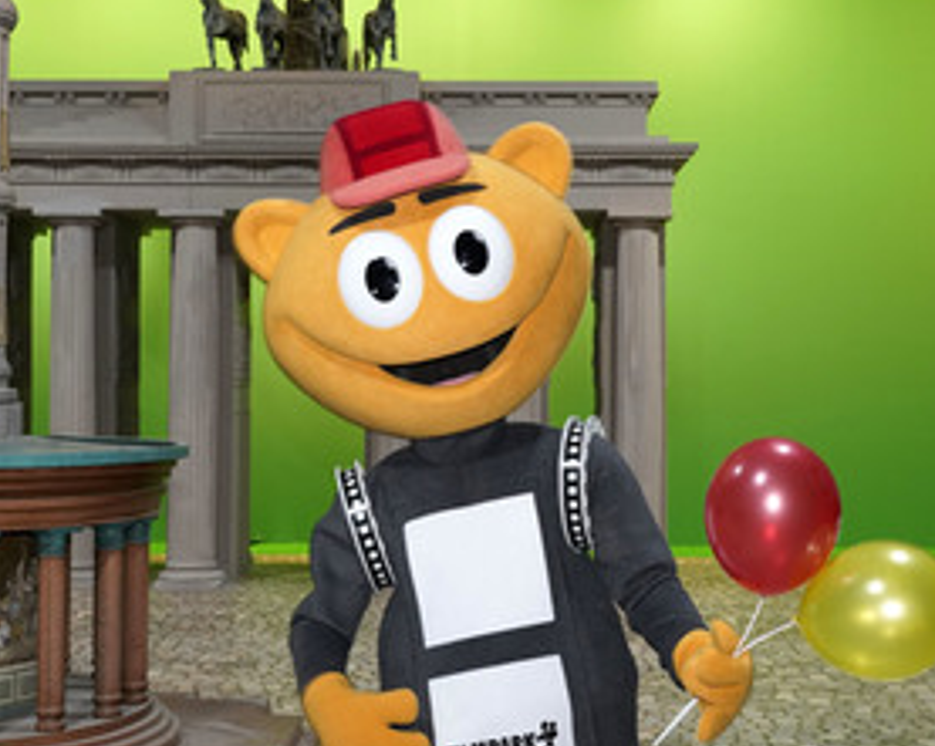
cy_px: 408
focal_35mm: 55
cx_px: 407
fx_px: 1520
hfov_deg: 34.1
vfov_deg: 27.6
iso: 1600
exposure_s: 1/60
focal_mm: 36
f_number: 9
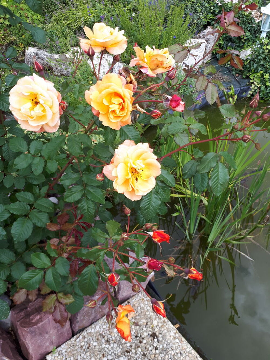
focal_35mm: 27
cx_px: 135
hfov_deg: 51.4
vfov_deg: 65.3
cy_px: 180
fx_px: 281
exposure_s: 1/242
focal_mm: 3.6
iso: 40
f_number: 1.9
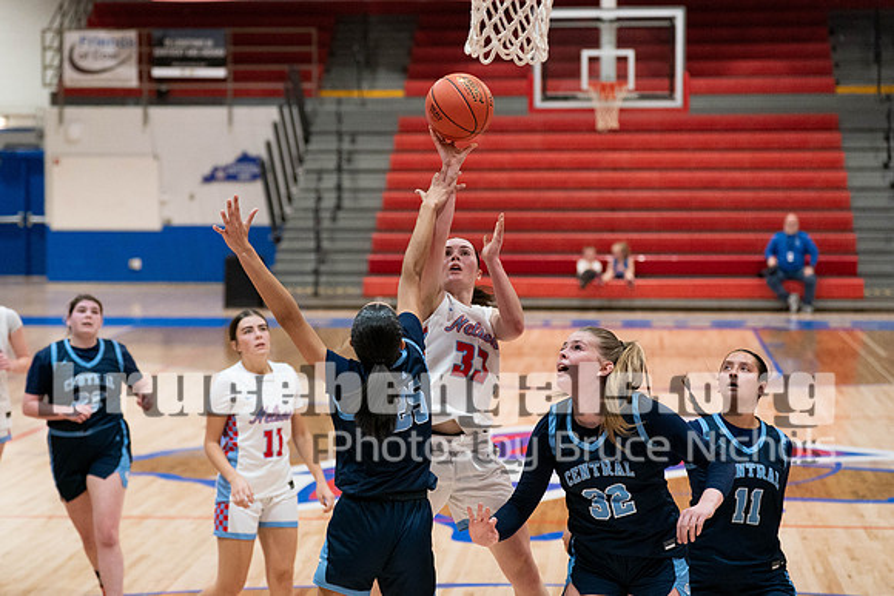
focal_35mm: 96
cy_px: 270
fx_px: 2382
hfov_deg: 21.3
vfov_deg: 14.3
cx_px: 403
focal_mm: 84
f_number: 2.8
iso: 5000
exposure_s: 1/1000
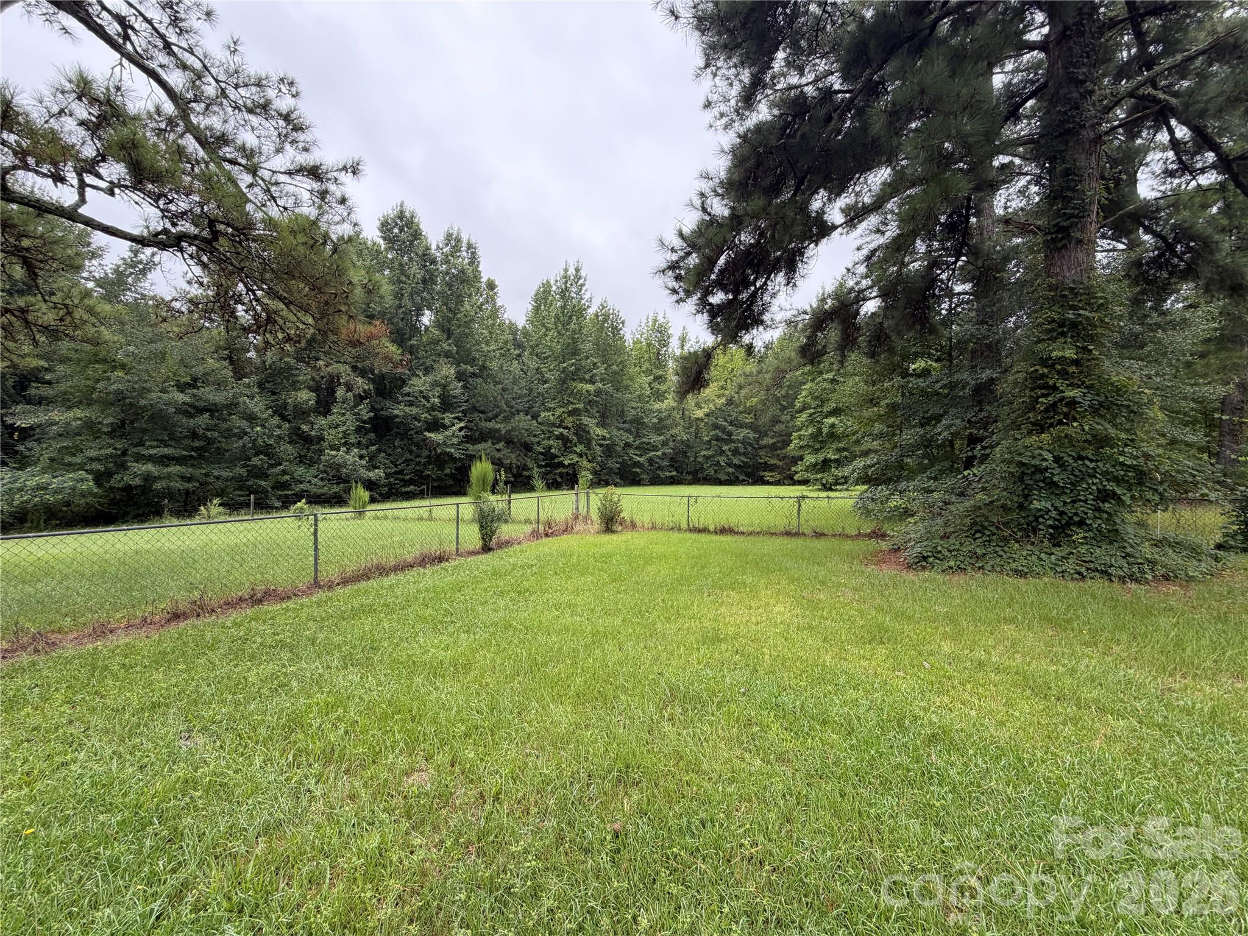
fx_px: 505
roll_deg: -1.1
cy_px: 468
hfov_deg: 102.1
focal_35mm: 14
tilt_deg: -2.1
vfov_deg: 85.7
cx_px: 624
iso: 50
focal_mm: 2.22
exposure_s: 1/214
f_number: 2.2
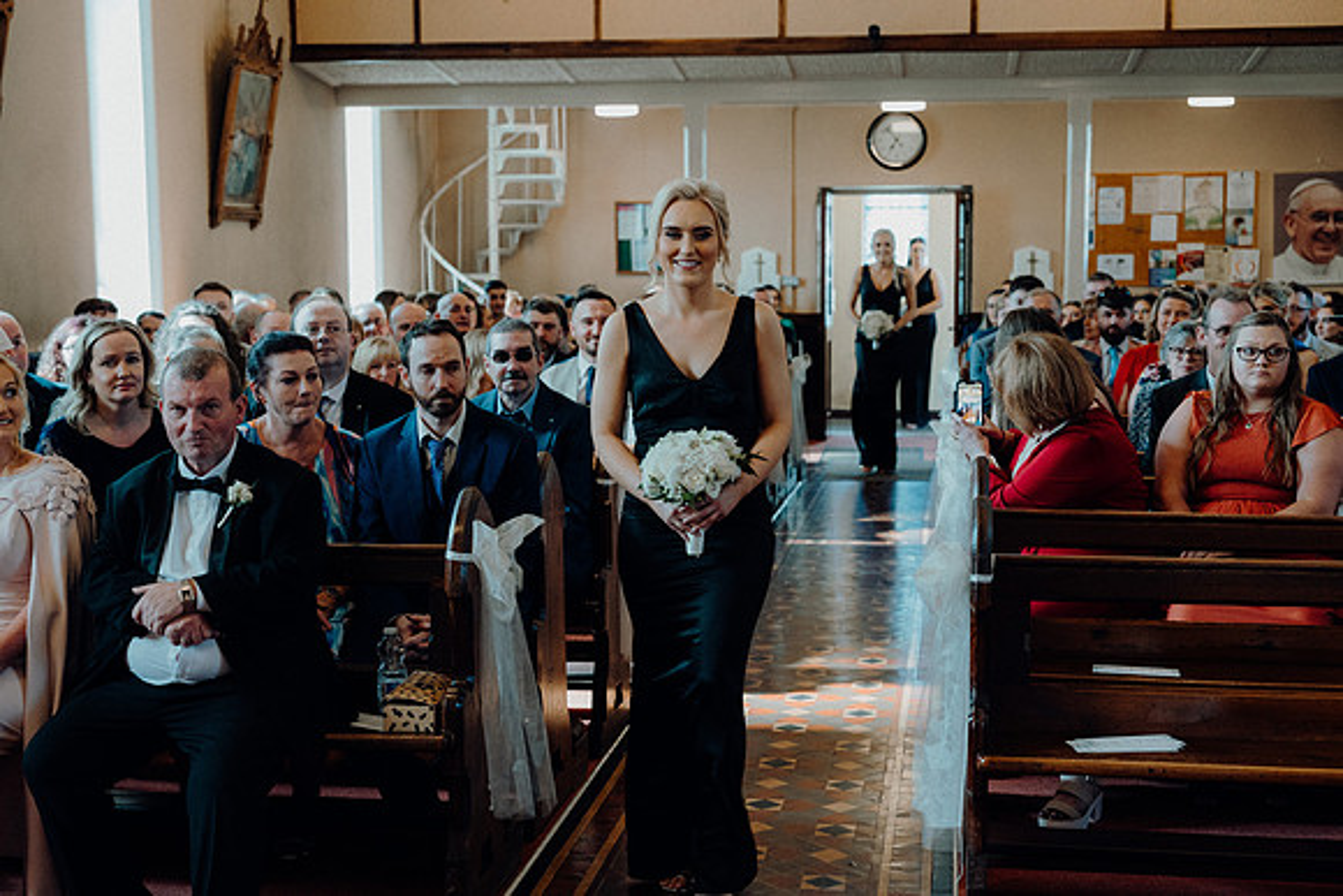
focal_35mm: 50
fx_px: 1866
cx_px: 672
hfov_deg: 39.6
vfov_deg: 27.0
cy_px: 448
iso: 2000
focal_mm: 50
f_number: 3.5
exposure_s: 1/200
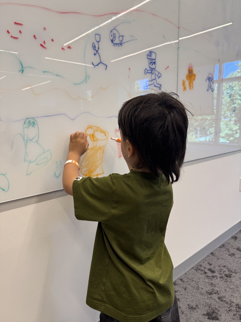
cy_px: 161
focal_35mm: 24
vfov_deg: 71.6
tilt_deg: -9.3
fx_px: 223
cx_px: 120
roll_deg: -0.4
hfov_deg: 56.8
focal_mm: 6.76
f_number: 1.78
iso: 100
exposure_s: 1/115
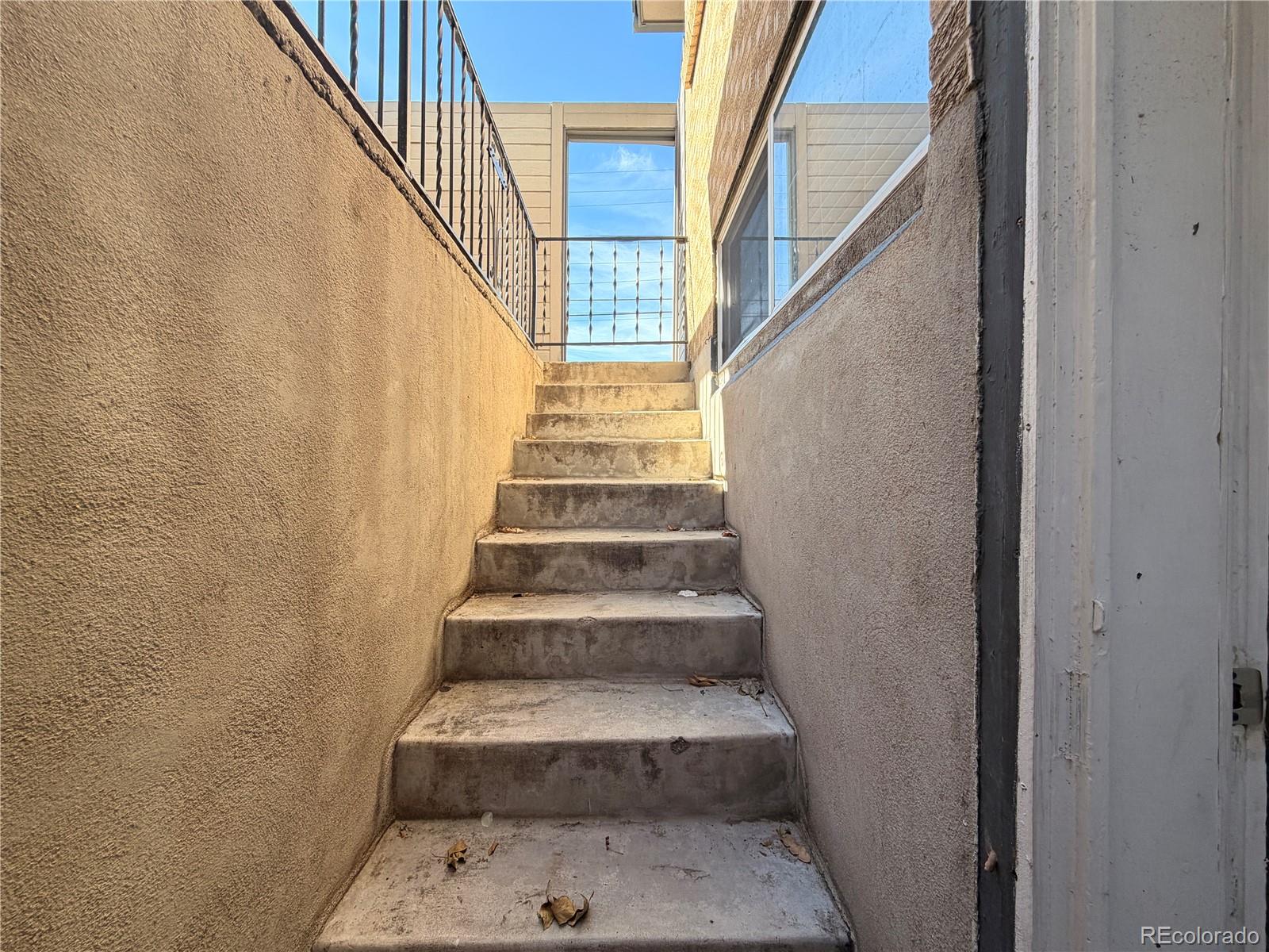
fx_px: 513
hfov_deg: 102.1
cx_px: 634
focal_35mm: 14
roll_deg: +0.6
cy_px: 476
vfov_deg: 85.7
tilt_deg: +0.8
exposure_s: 1/142
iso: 64
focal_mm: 2.22
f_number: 2.2
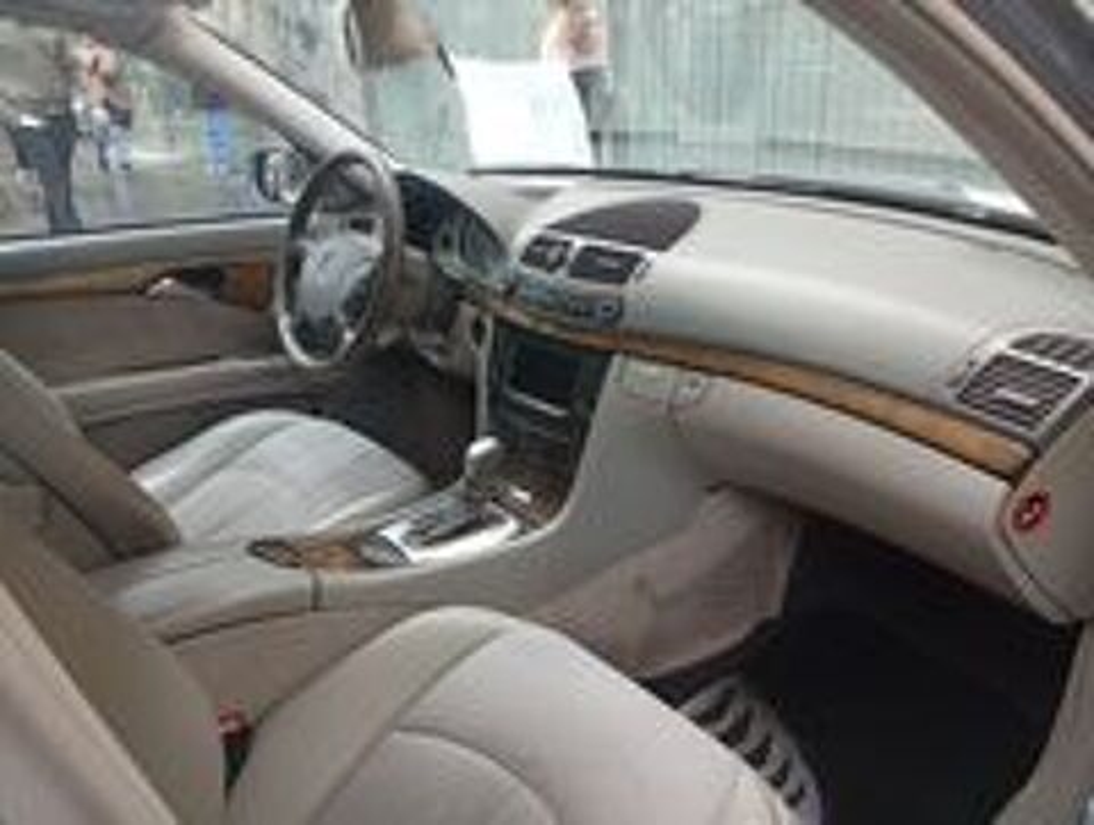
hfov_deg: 65.2
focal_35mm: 27
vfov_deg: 51.5
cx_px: 547
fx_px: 855
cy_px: 412
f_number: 1.8
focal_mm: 3.98
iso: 81
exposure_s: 1/50
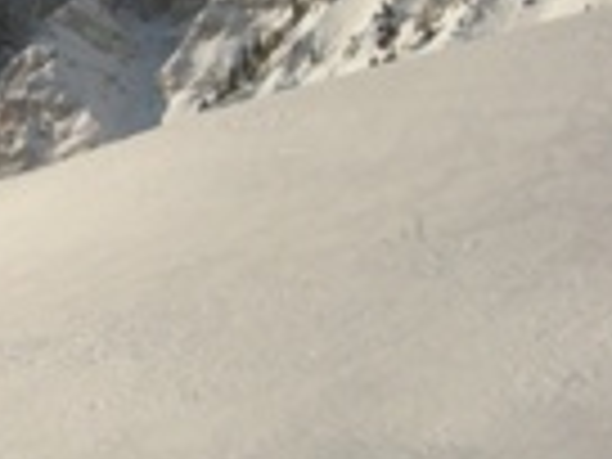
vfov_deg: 9.0
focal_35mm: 165
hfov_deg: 11.3
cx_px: -405
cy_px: 202
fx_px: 2917
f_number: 5.7
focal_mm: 5.7
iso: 90
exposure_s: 1/668
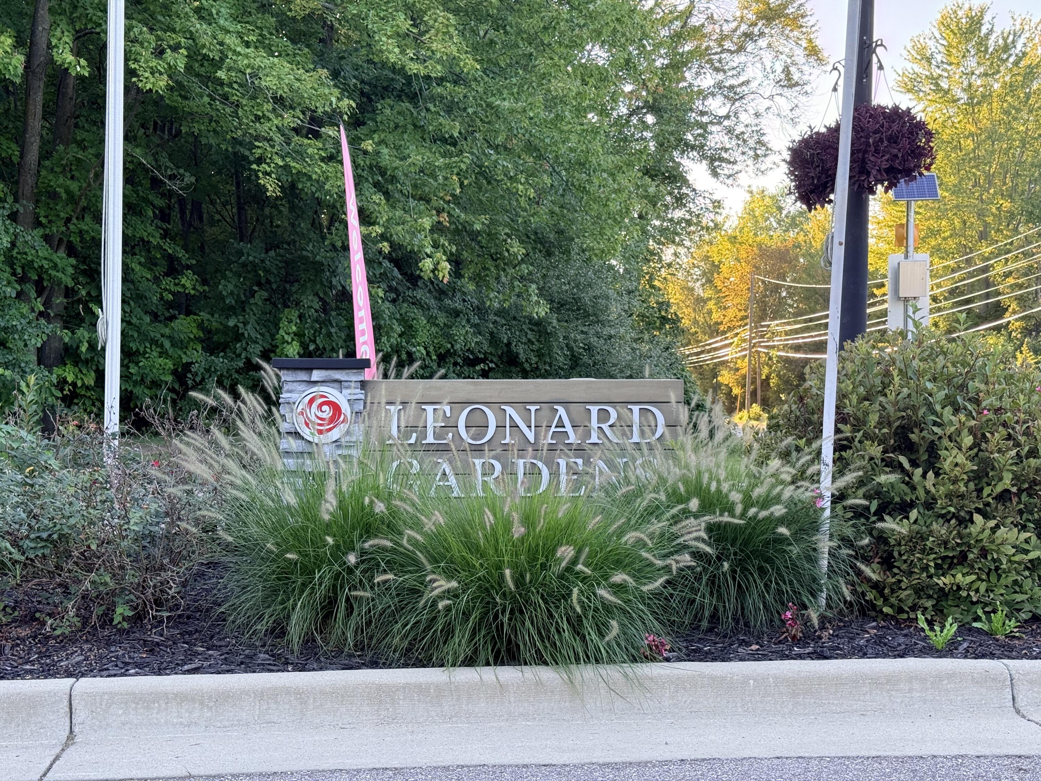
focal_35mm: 48
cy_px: 390
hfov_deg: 39.7
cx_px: 520
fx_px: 1443
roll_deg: -0.3
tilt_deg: -0.7
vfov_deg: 30.3
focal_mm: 6.76
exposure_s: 1/242
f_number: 1.78
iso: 100
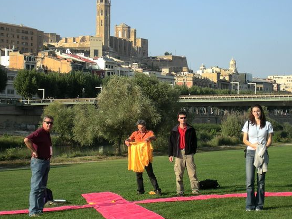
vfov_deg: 18.2
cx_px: 151
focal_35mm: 81
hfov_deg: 24.1
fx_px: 683
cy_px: 111
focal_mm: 9.3
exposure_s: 1/171
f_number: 5.6
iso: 50
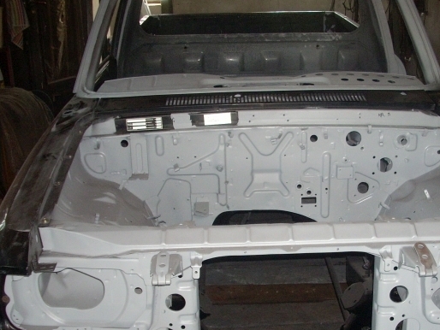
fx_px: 687
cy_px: 217
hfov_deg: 35.2
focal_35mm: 54
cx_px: 287
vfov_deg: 26.9
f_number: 2.8
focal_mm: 6.2
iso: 200
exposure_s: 1/60
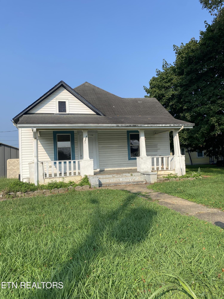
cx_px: 112
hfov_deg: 53.1
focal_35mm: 26
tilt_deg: +4.8
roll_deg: +3.0
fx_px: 224
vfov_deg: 67.3
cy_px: 150
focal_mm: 4.25
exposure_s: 1/2688
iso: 32
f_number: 1.8
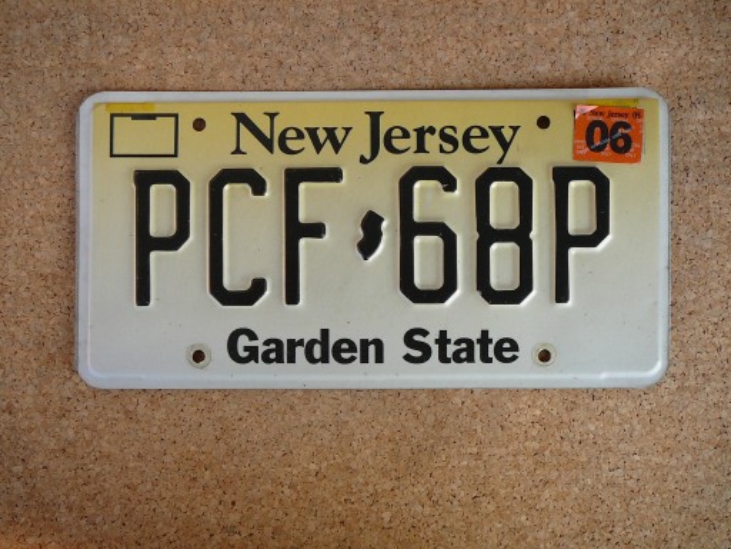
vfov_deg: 40.7
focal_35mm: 35
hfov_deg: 52.6
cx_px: 366
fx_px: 739
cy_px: 274
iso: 80
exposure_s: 1/80
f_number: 2.8
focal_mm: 5.2
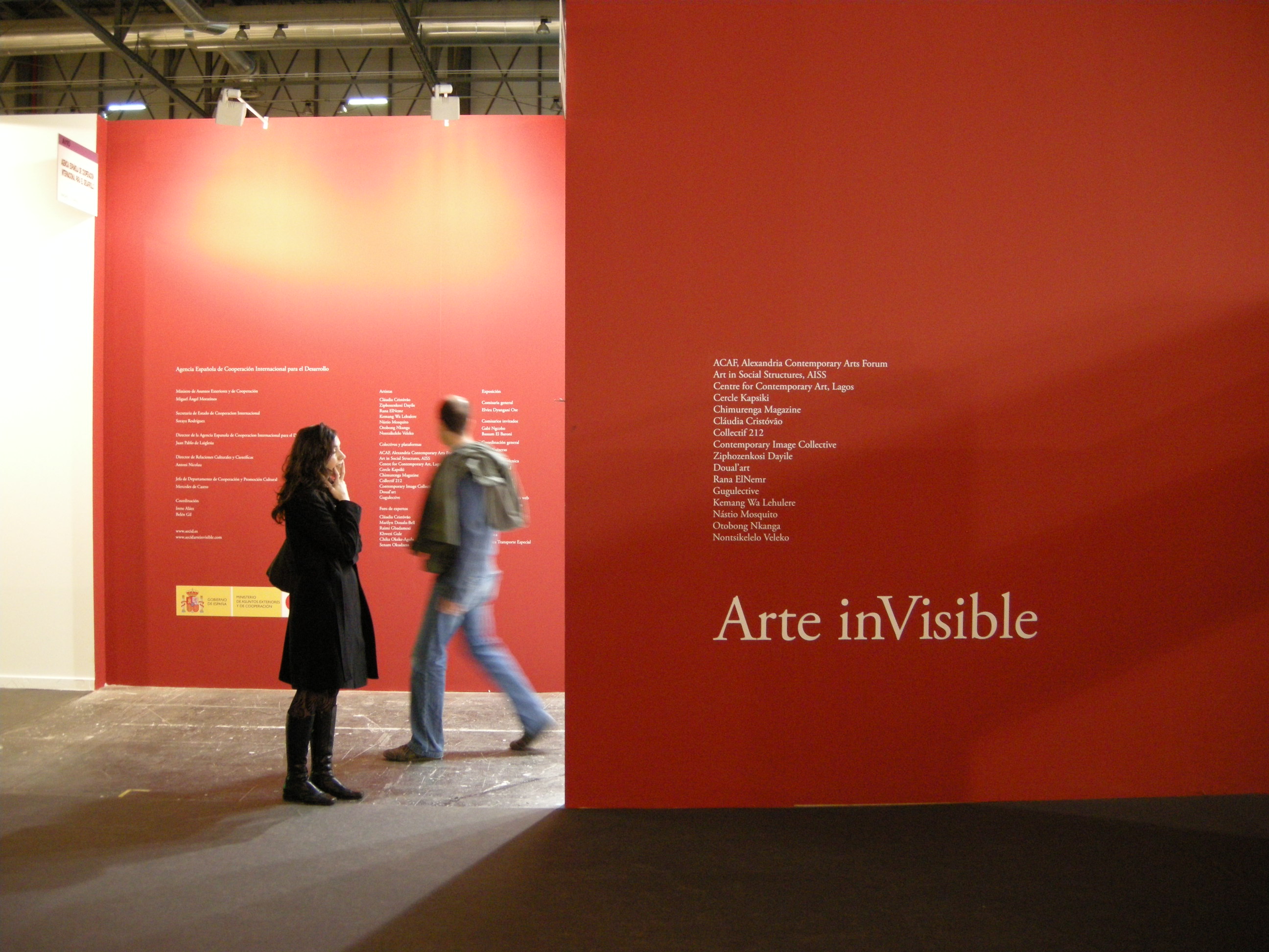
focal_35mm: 35
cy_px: 476
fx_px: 1283
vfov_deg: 40.7
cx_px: 634
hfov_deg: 52.6
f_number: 2.7
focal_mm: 7.5
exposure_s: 1/19
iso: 400
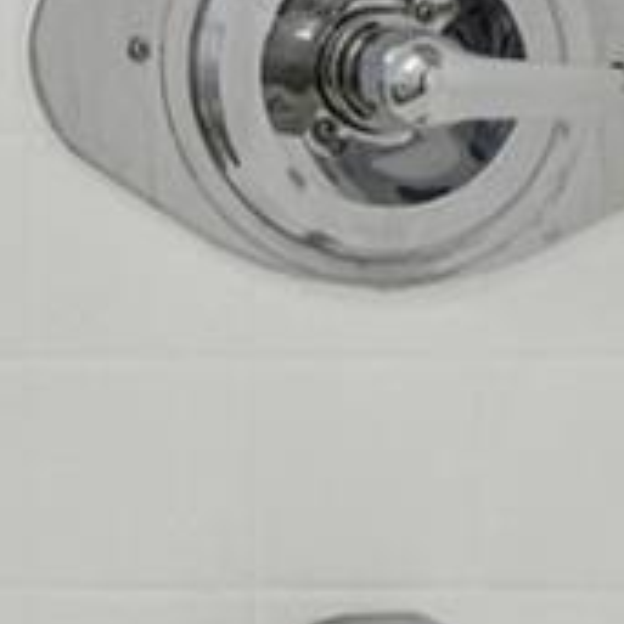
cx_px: -1876
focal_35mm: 193
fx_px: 3936
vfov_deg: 8.6
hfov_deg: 6.9
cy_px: -564
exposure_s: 1/100
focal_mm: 19
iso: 250
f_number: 9
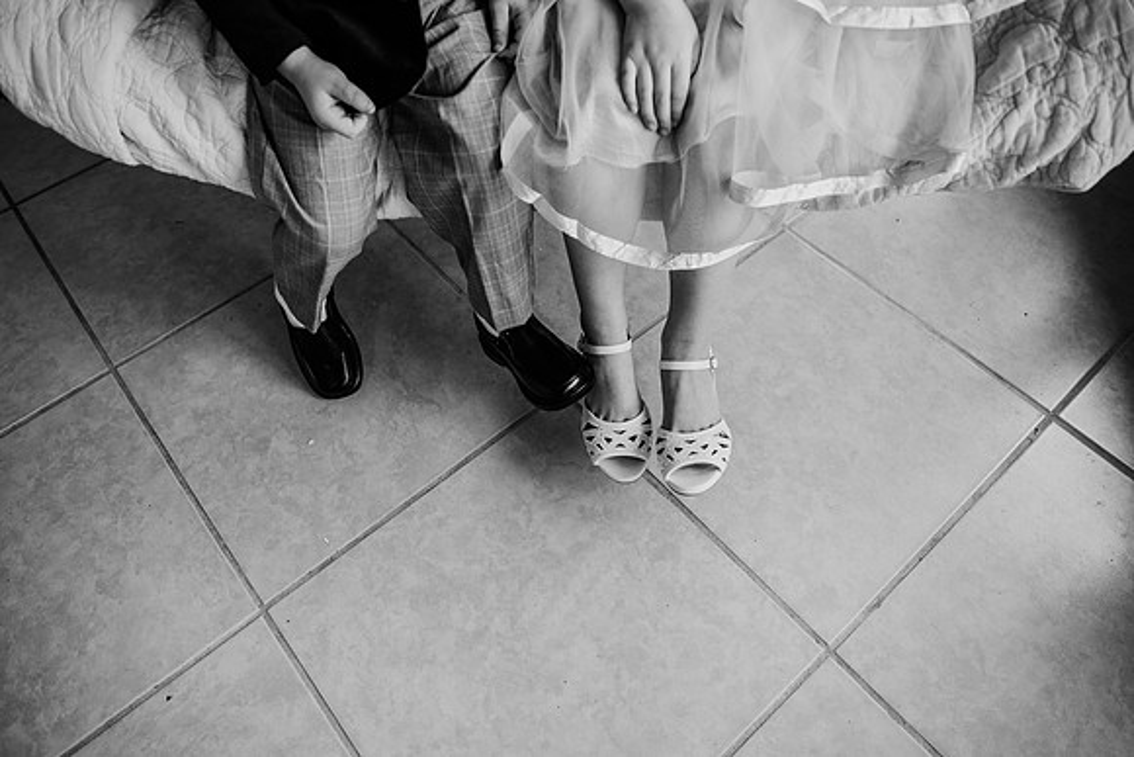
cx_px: 567
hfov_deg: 73.7
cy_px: 378
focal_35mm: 24
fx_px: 756
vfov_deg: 53.2
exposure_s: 1/160
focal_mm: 24
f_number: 2.8
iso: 320
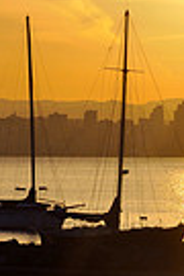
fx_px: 2675
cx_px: 257
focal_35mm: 349
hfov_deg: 3.9
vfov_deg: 5.9
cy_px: 51
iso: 200
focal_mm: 70
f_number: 11
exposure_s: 1/1600
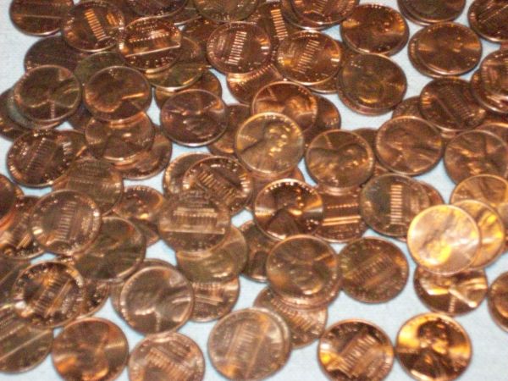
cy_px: 190
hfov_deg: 22.5
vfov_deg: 17.0
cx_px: 254
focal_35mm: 87
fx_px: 1277
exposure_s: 1/223
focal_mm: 14.3
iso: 800
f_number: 4.3
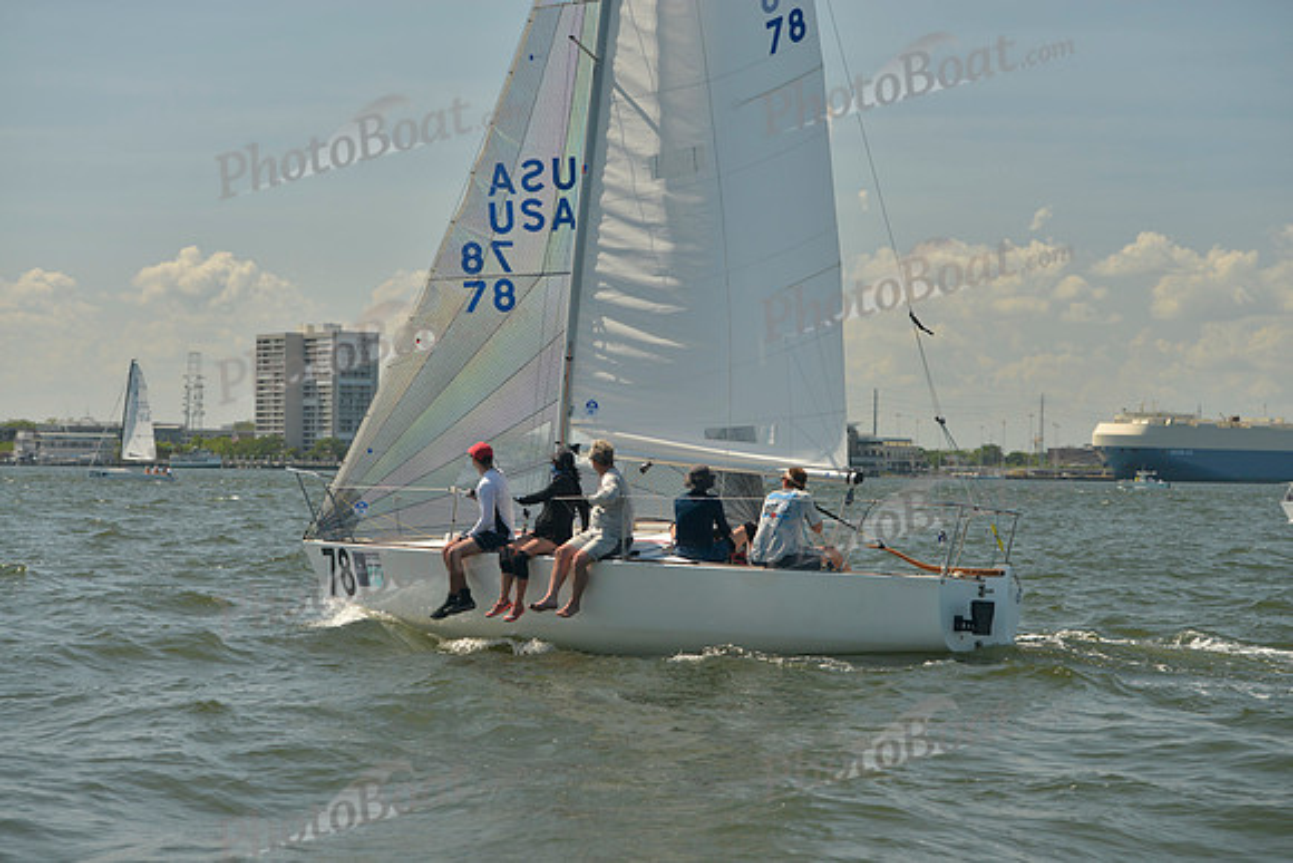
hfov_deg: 22.6
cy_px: 432
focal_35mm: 90
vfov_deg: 15.2
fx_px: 3233
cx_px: 646
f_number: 5.6
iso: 280
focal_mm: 90
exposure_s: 1/1250
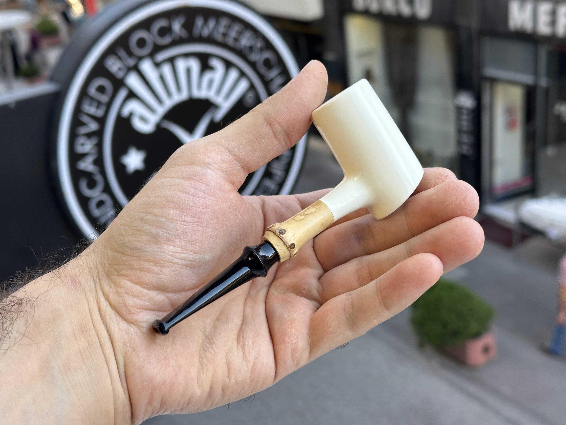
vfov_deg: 30.3
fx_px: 785
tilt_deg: -24.5
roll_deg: +6.9
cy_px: 212
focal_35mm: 48
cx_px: 283
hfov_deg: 39.7
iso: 50
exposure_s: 1/121
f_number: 1.78
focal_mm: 6.86
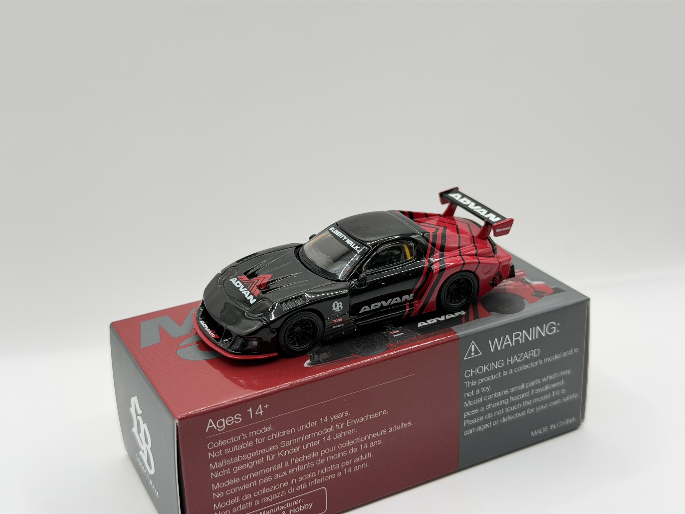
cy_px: 257
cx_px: 342
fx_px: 950
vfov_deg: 30.3
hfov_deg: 39.7
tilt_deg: -23.8
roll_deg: +2.5
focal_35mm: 48
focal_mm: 6.76
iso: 50
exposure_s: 1/151
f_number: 1.78
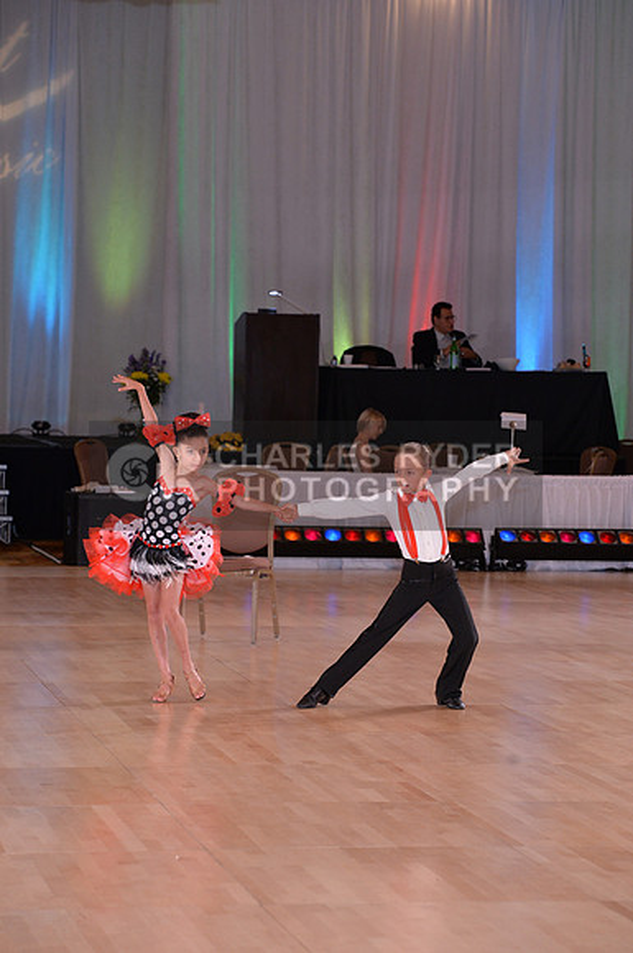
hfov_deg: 11.2
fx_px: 3227
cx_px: 316
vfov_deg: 16.8
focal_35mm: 122
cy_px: 476
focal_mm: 122
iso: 2000
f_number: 5.6
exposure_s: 1/250
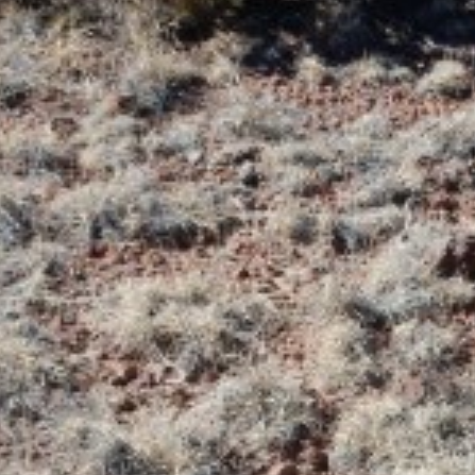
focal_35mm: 128
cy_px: 580
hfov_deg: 12.8
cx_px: 765
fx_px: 1987
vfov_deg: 13.2
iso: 125
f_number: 4
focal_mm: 6.4
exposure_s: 1/1000
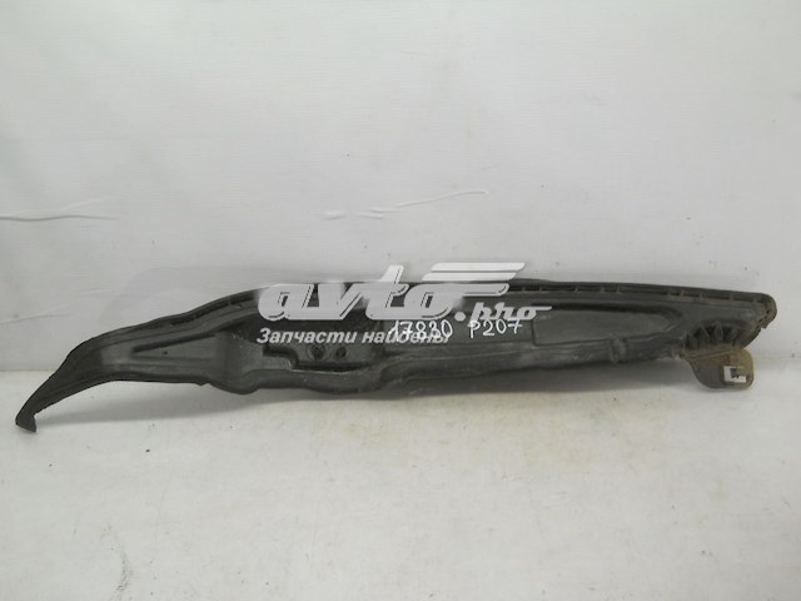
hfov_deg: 45.8
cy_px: 300
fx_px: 949
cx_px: 400
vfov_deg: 35.1
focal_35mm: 41
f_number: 3.1
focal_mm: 6.72
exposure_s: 1/40
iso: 80
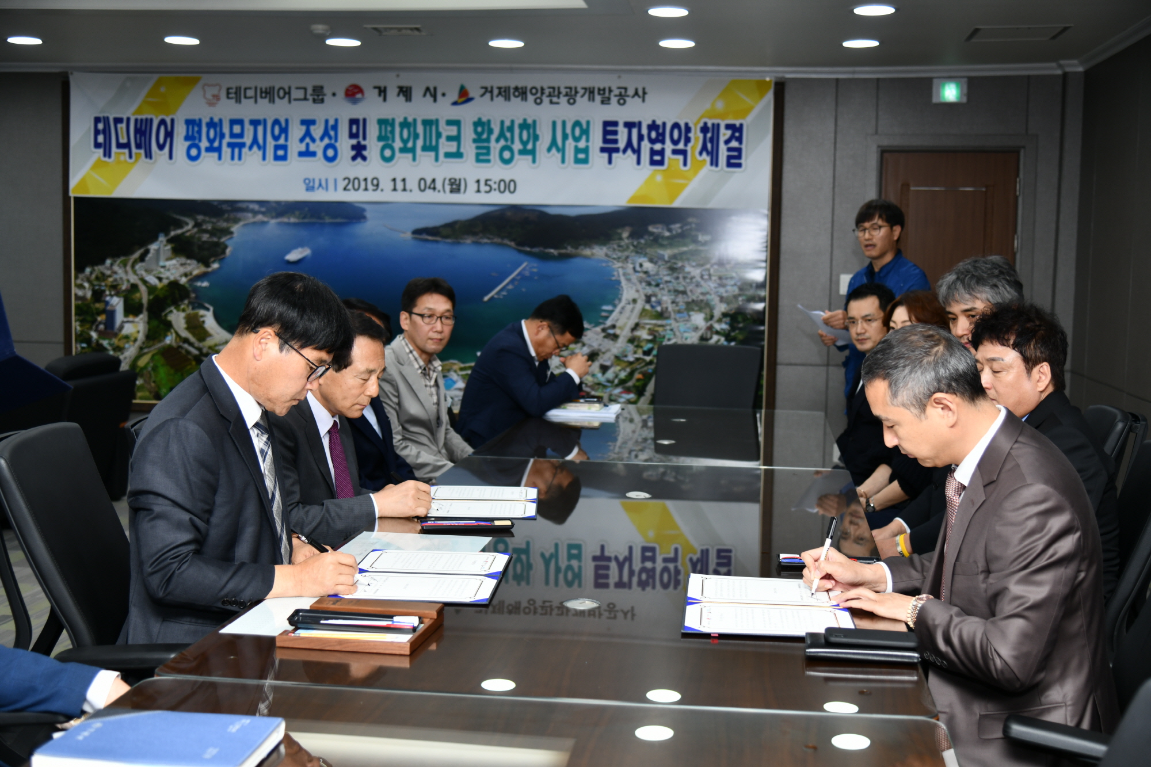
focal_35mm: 44
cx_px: 576
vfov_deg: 30.5
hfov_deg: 44.5
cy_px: 384
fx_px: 1407
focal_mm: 44
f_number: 4
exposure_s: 1/250
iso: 400
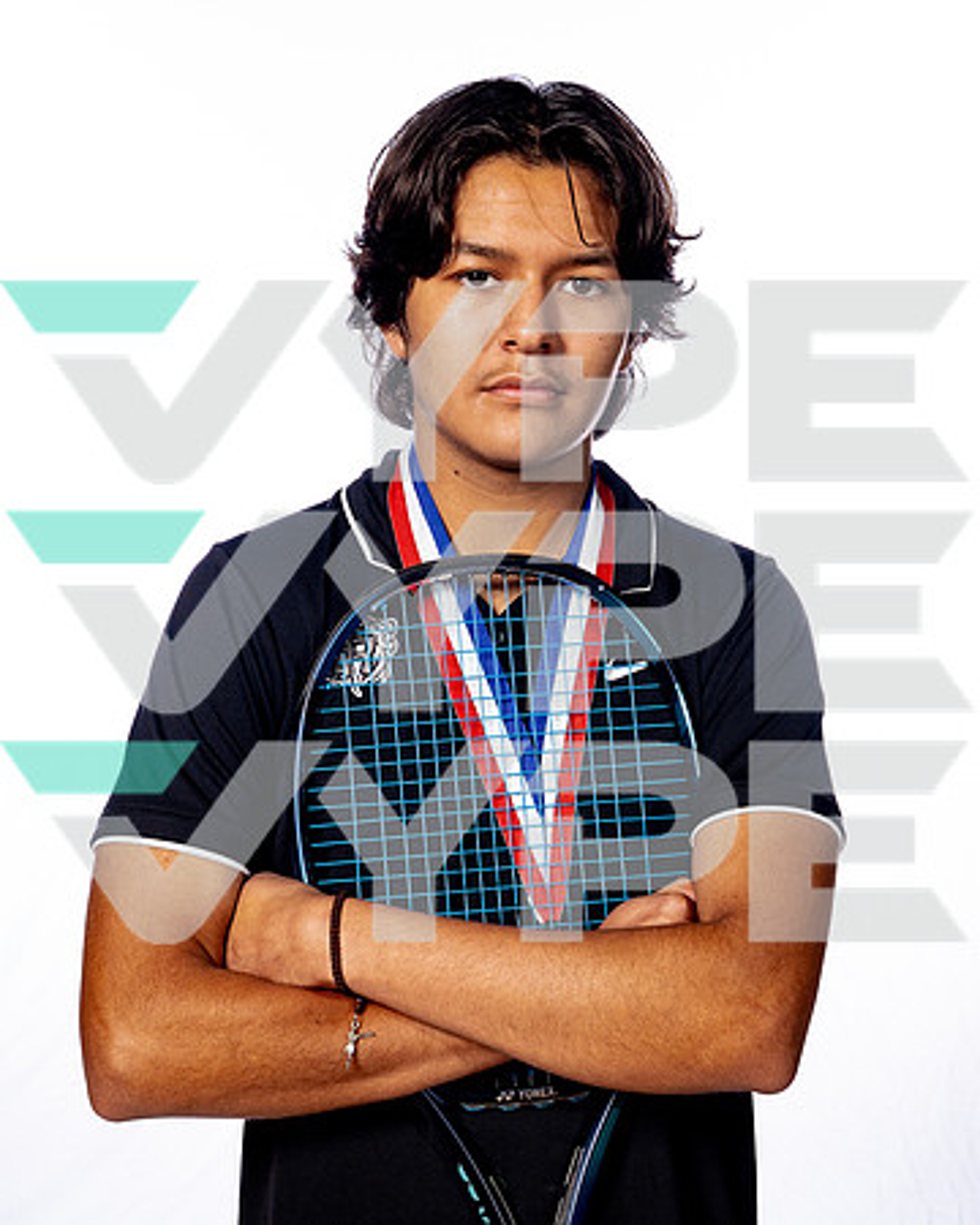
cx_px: 497
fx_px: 2093
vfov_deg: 32.6
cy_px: 612
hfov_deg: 26.4
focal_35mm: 58
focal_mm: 41
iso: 250
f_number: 7.1
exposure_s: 1/250
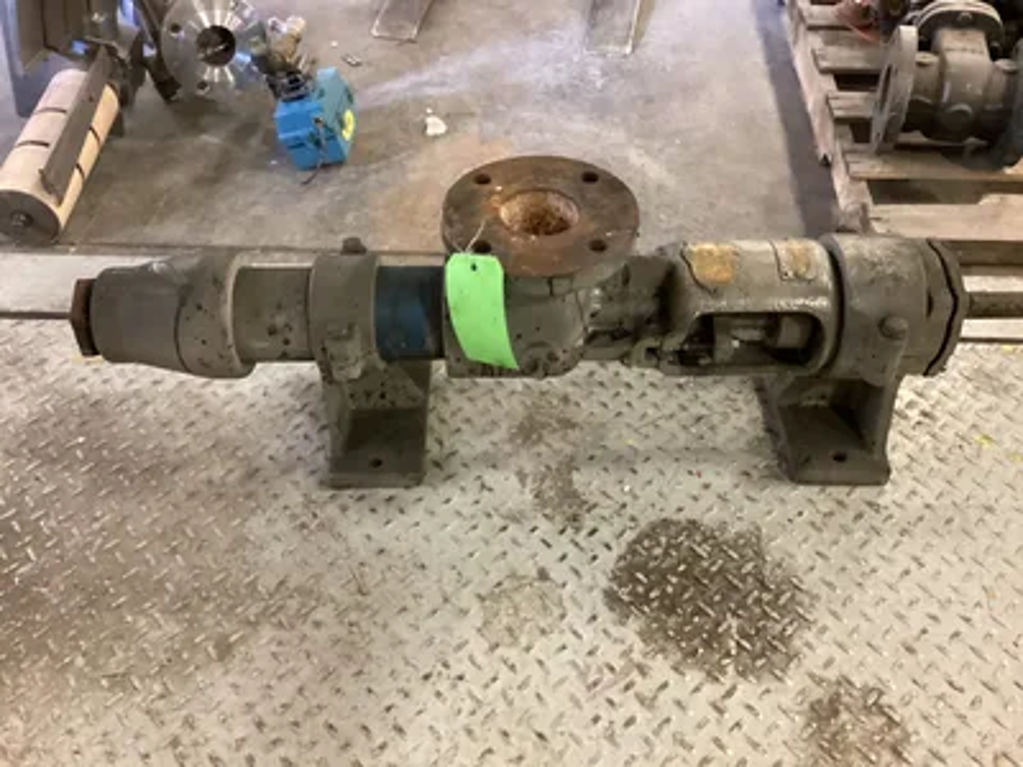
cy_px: 384
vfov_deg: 45.4
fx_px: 916
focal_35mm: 31
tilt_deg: -46.8
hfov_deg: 58.4
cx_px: 512
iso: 640
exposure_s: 1/30
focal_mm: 3.3
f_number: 2.4
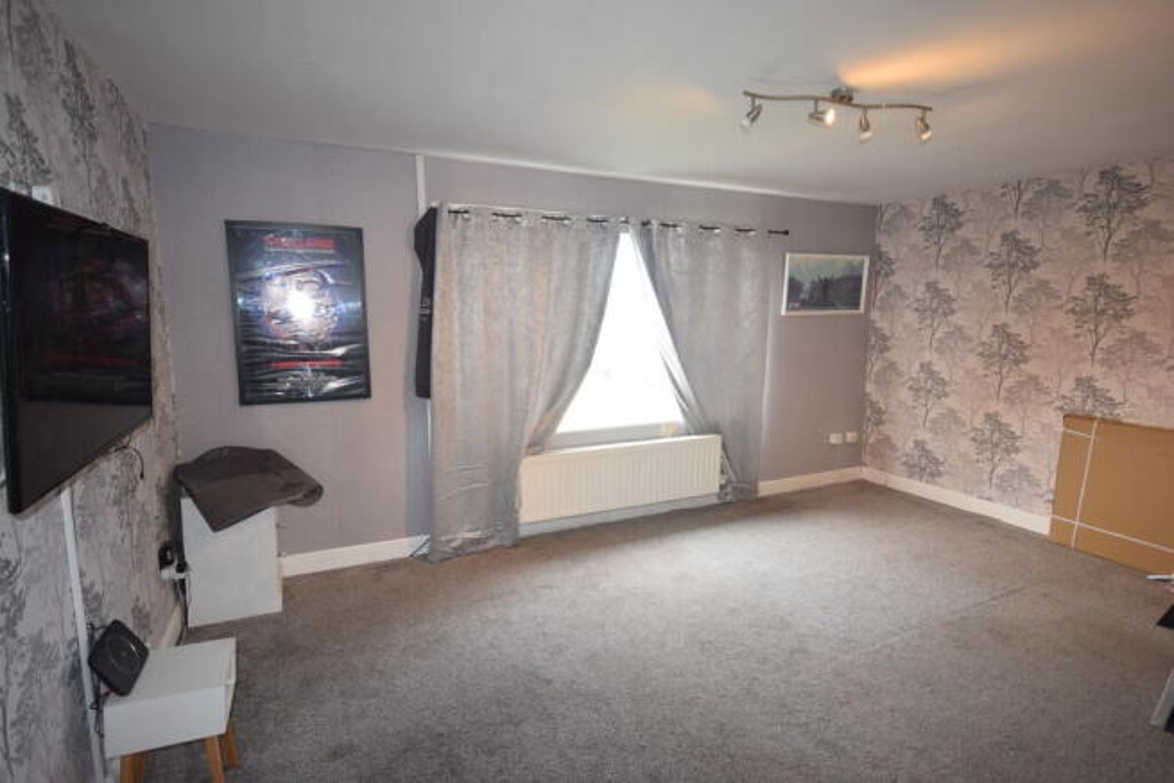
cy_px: 392
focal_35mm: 18
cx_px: 587
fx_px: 587
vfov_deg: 67.4
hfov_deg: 90.0
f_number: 5.6
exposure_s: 1/125
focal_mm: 12
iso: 800
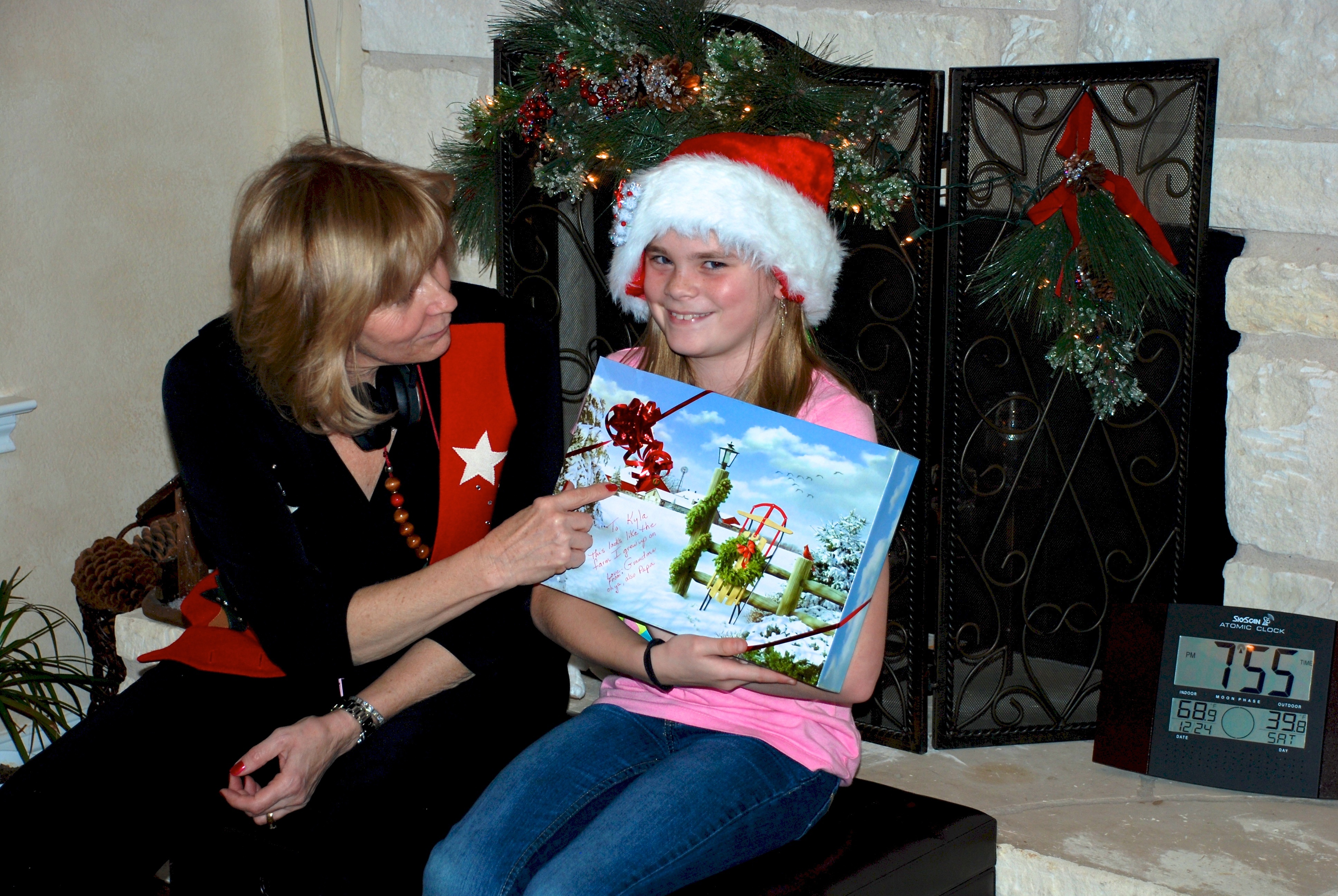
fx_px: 2902
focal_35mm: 78
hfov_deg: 26.0
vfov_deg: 17.5
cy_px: 448
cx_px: 669
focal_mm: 52
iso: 200
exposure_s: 1/60
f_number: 5
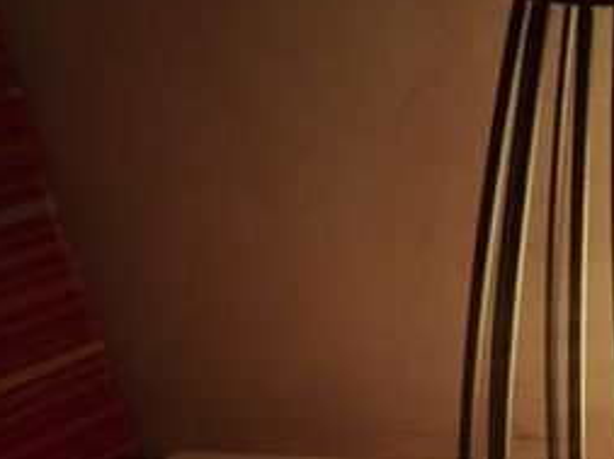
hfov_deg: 16.3
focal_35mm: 95
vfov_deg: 14.9
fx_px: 1683
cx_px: 1201
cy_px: 571
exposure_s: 1/60
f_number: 3.3
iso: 200
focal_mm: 4.3
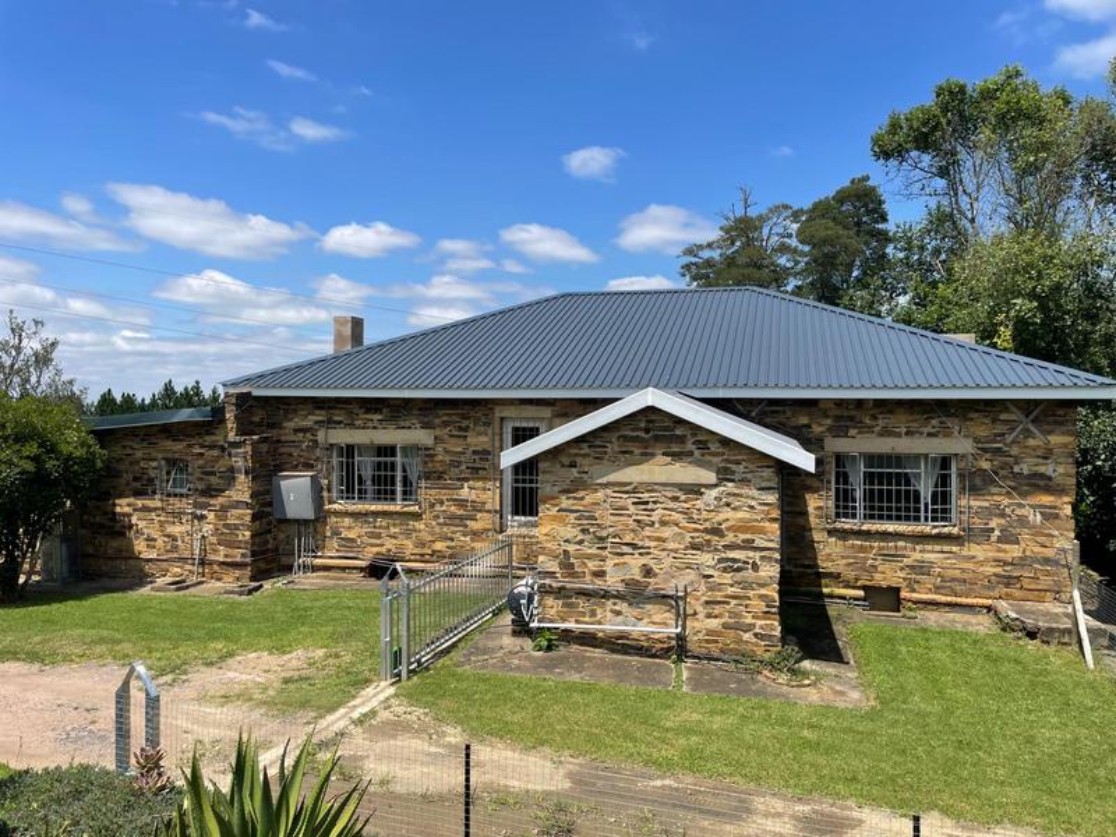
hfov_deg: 67.3
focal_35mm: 26
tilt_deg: -0.3
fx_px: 838
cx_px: 558
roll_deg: +0.7
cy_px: 418
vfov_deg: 53.1
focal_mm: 4.2
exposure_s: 1/3731
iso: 32
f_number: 1.6
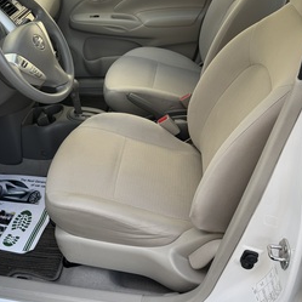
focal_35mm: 39
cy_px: 102
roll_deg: +7.8
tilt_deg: -28.3
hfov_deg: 41.7
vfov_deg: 42.3
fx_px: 385
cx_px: 79
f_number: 1.78
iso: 80
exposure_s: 1/488
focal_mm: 6.76
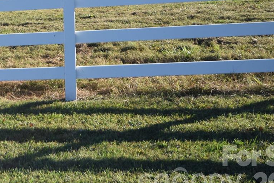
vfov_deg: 16.4
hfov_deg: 23.8
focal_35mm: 80
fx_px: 609
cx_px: -25
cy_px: -31
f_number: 9
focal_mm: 20
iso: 200
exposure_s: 1/320
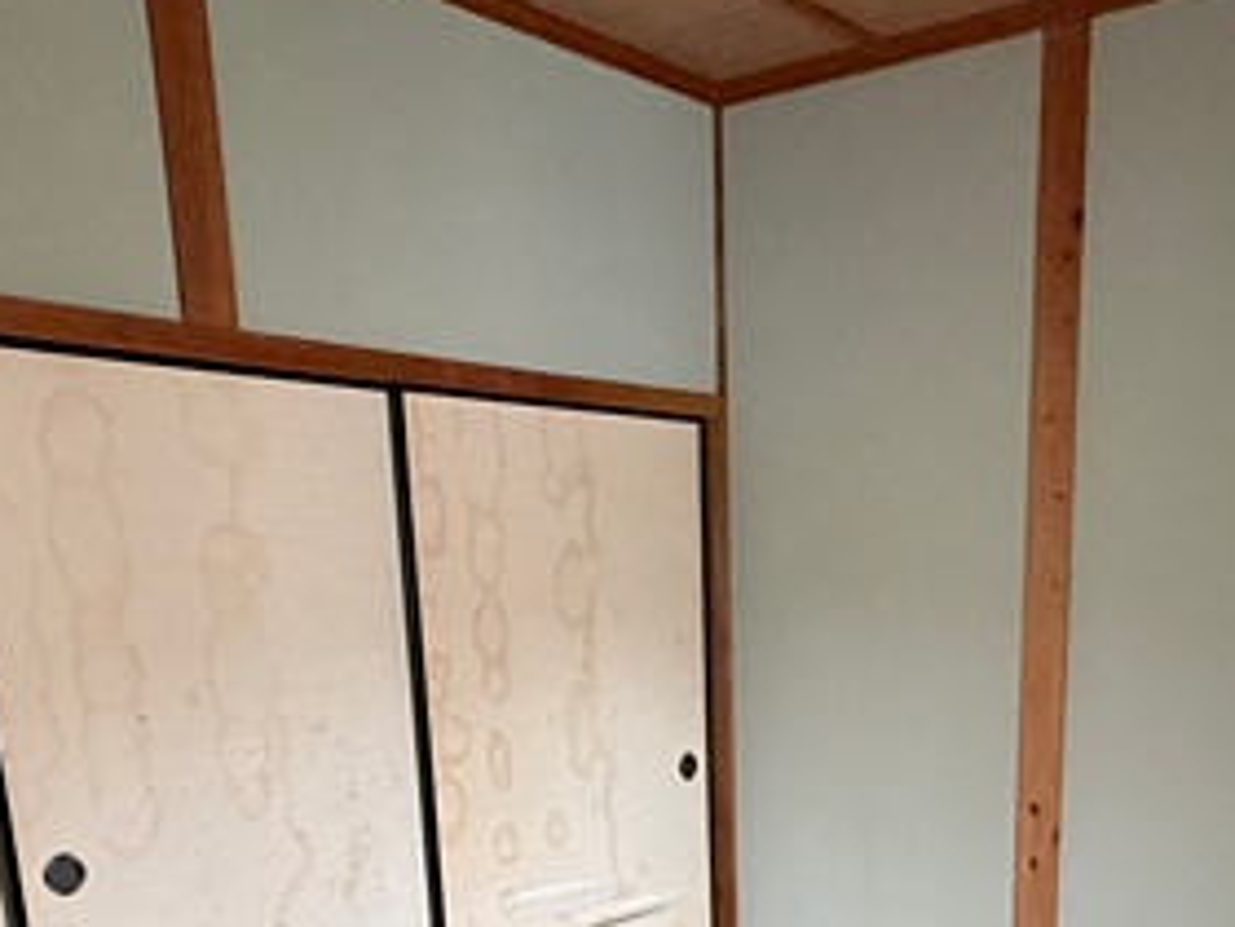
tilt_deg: -15.4
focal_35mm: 40
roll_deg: +1.0
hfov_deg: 46.0
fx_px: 1427
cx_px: 829
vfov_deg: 32.8
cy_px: 945
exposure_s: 1/60
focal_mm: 2.22
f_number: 2.2
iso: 400
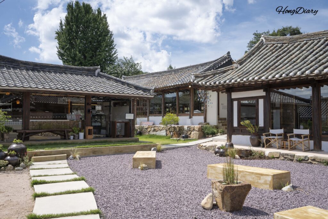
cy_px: 110
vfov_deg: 38.9
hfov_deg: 55.8
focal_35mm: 34
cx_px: 164
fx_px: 310
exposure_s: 1/125
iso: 100
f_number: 10
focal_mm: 34
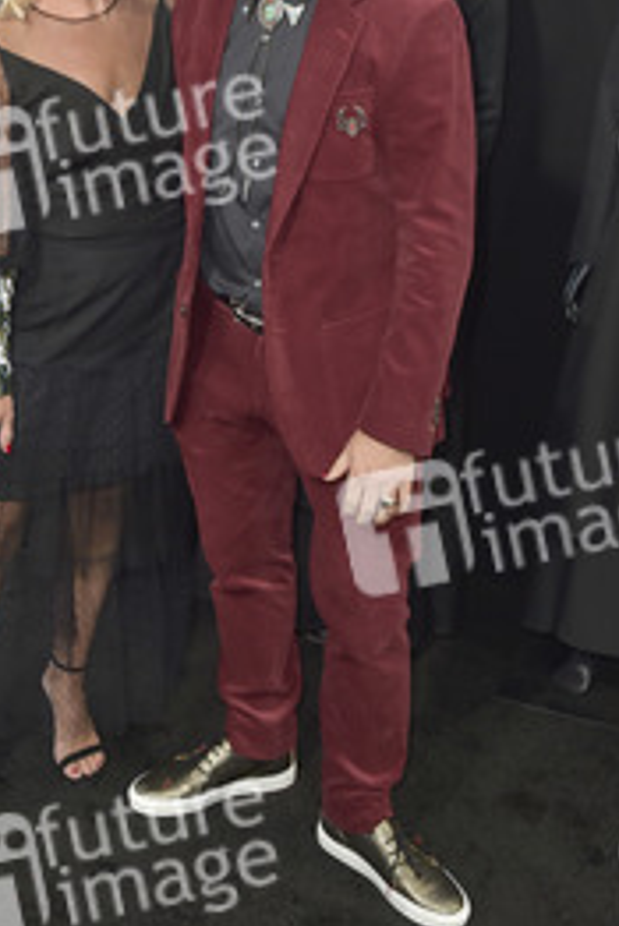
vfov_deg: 34.3
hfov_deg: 23.3
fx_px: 1494
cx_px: 200
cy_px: 336
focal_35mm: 58
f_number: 6.3
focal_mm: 38
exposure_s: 1/250
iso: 200
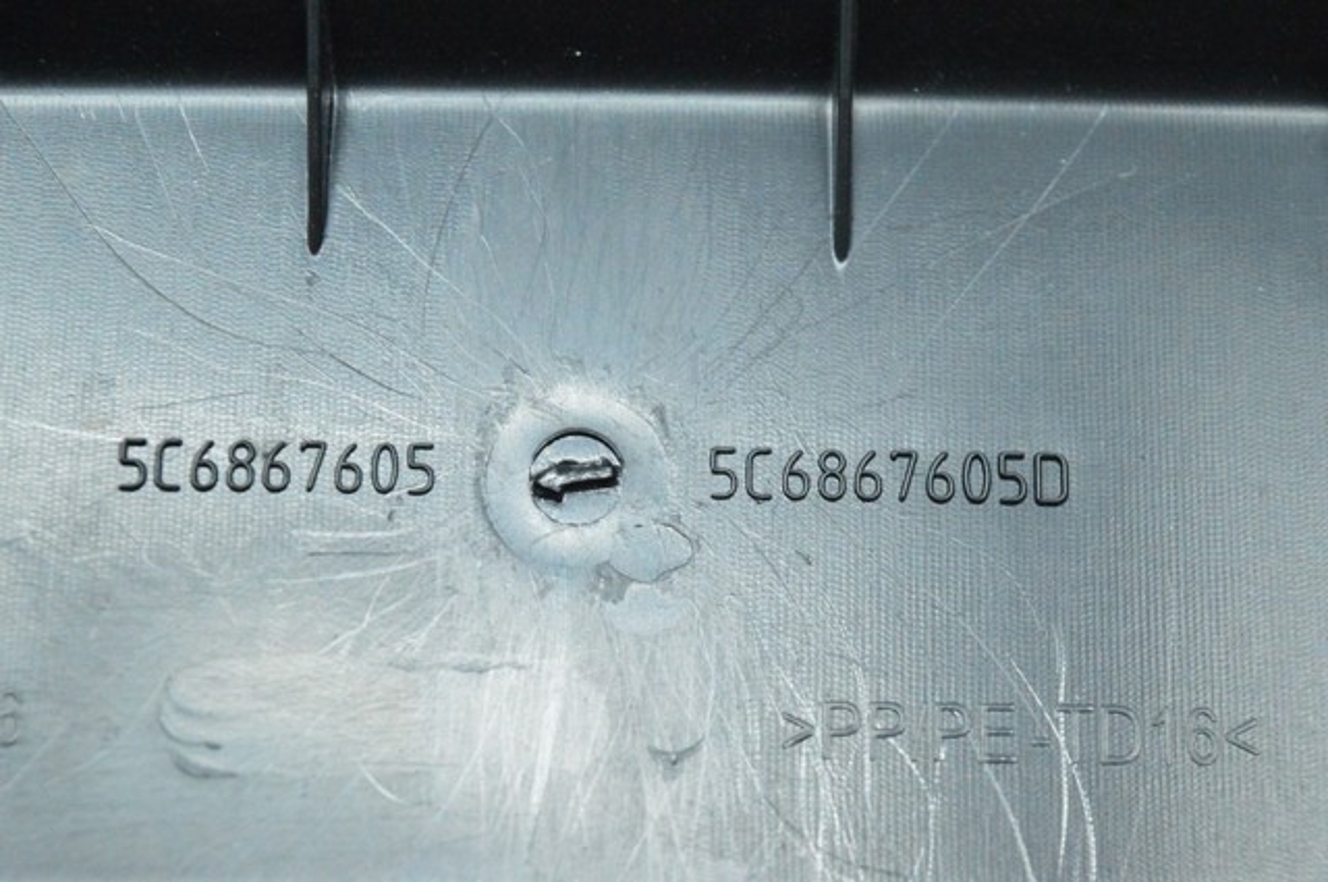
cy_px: 441
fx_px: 3039
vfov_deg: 16.5
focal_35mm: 82
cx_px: 664
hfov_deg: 24.6
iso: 6400
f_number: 5.6
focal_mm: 55
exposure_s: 1/200
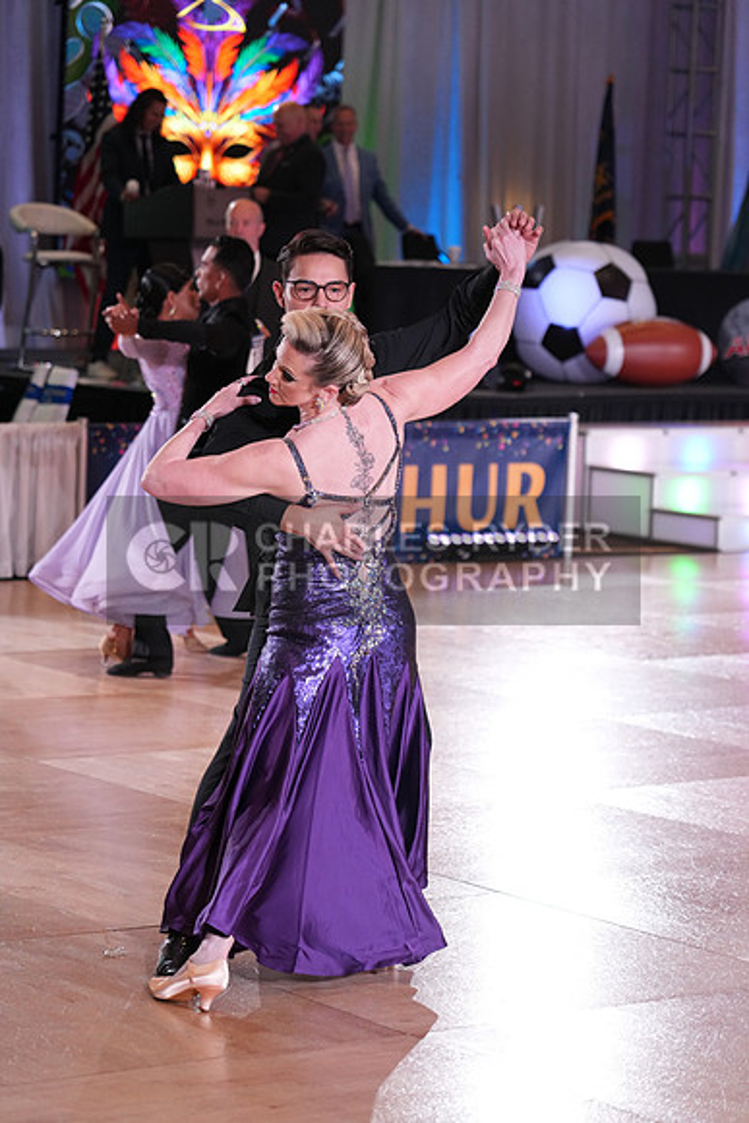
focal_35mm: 105
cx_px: 374
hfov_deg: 13.0
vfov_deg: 19.5
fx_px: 3275
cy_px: 562
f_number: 4
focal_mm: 105
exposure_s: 1/500
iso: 2500
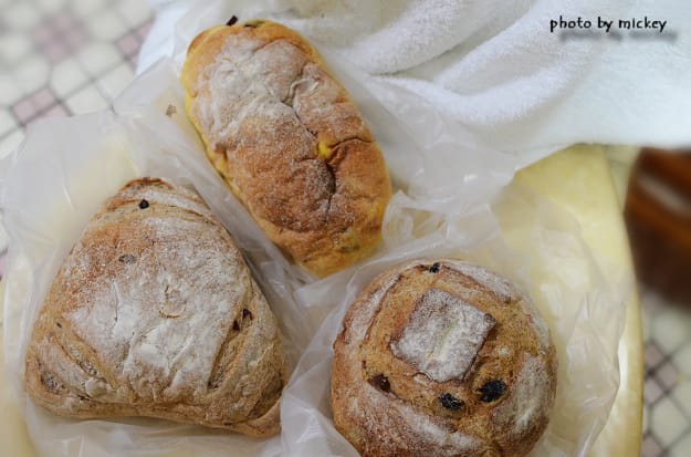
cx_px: 346
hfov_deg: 37.9
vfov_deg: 25.6
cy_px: 228
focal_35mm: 52
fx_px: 1005
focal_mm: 35
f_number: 3.2
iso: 2500
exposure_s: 1/30
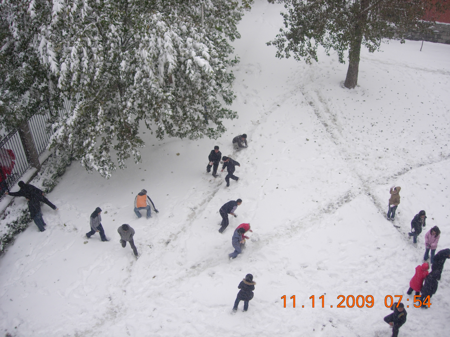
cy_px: 168
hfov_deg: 49.0
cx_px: 225
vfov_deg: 37.7
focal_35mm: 38
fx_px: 494
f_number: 2.8
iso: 64
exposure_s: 1/78.3
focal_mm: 7.8
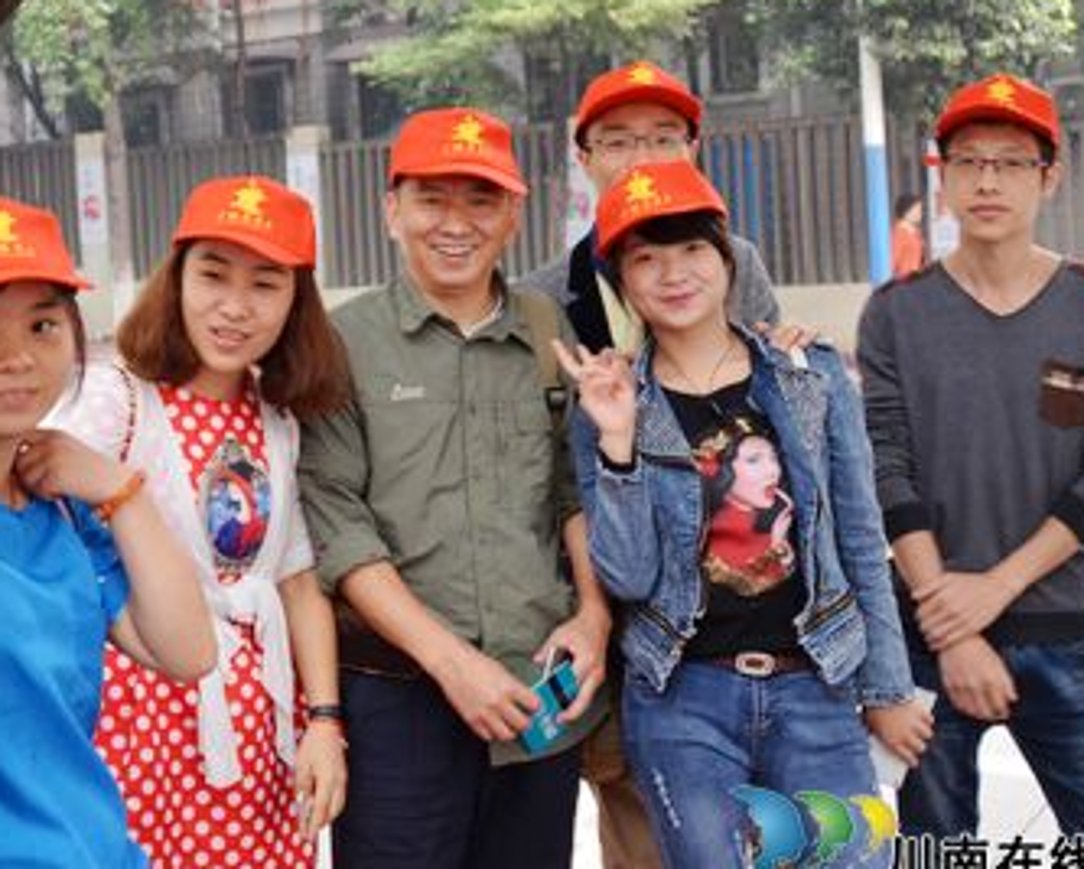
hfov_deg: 31.6
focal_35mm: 59
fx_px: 1895
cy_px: 392
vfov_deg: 25.8
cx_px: 329
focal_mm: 28
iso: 640
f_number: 3.5
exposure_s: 1/45
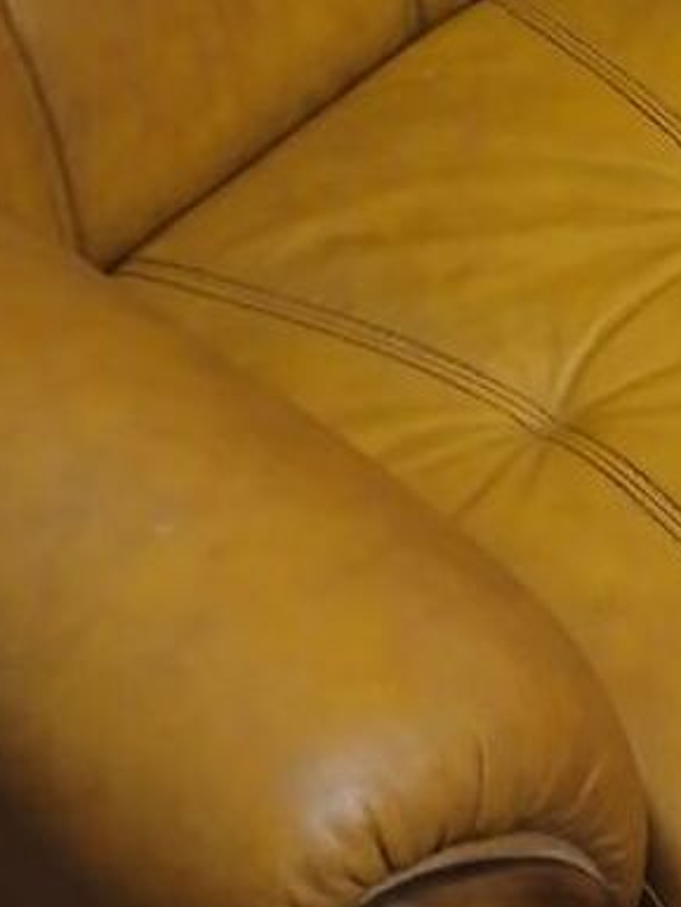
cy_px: -107
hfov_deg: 16.1
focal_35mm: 90
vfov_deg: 20.7
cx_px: 674
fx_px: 2359
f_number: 1.8
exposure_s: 1/25.1
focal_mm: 3.98
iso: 400
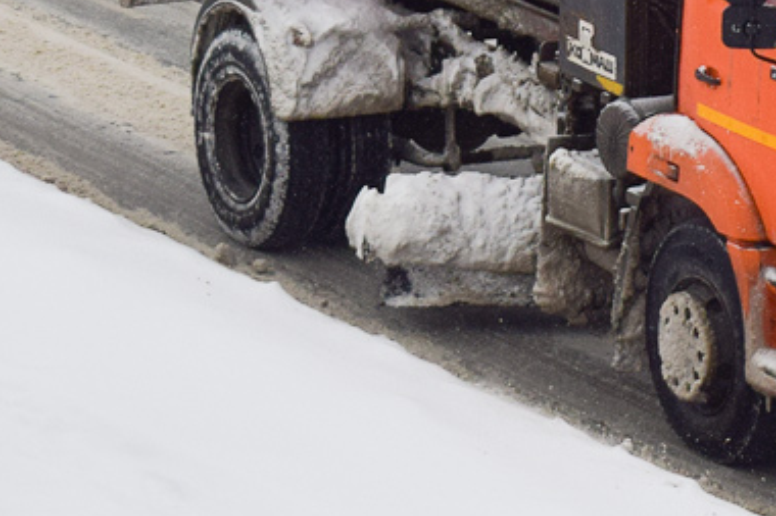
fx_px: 5614
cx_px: 1080
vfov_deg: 5.3
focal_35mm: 261
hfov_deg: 7.8
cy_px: 16
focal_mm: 55
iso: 400
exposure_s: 1/1000
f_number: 5.6
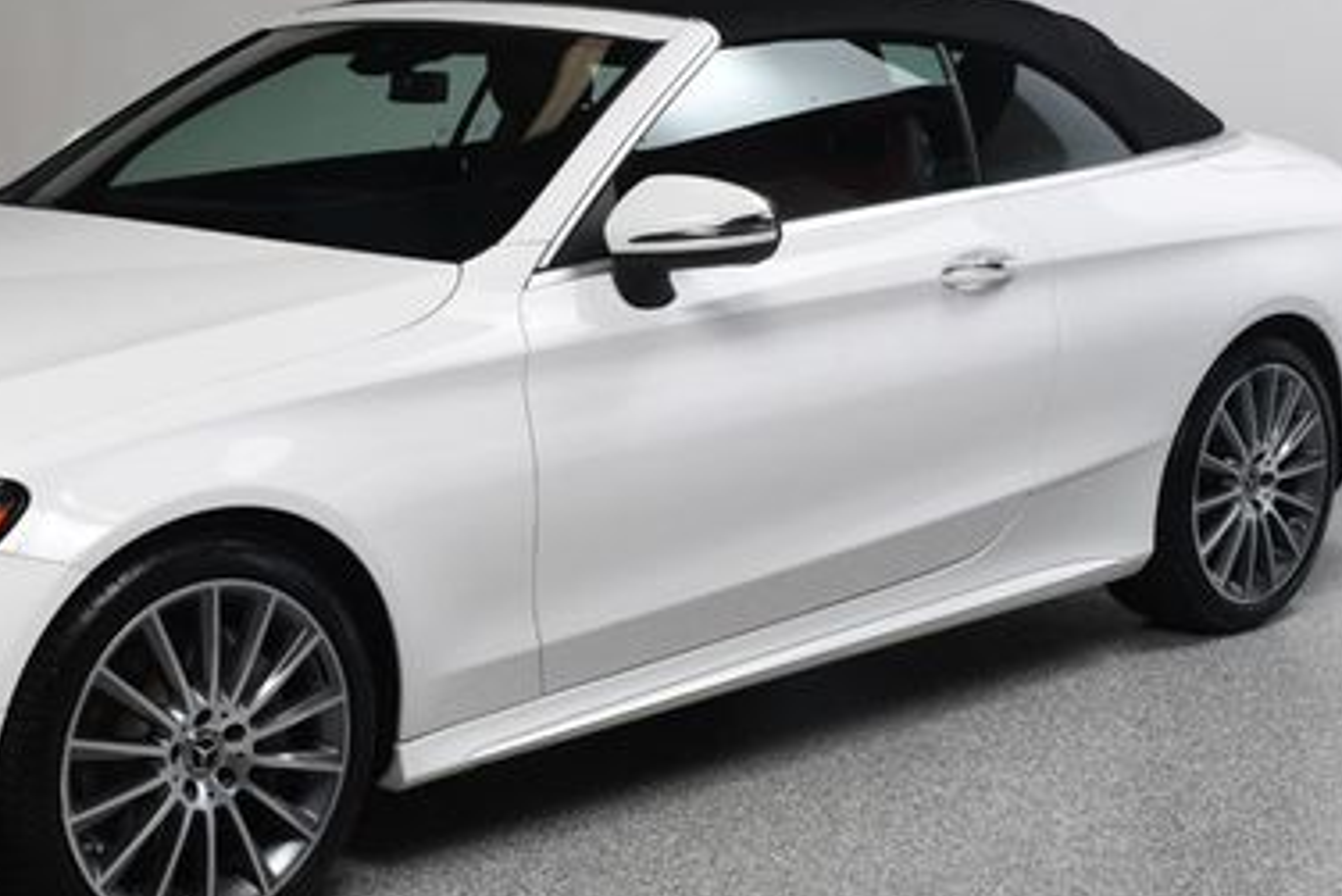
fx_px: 2536
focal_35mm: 68
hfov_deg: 29.3
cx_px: 371
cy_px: 457
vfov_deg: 20.0
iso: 100
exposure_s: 1/160
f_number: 13
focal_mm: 27
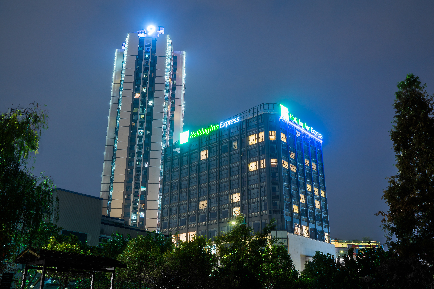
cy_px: 144
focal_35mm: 36
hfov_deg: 53.1
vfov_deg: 36.9
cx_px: 217
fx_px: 434
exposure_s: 15
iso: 100
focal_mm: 36
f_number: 10
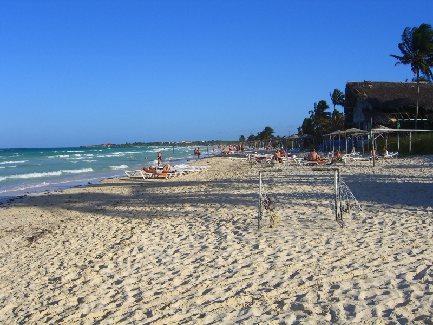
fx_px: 475
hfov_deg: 49.0
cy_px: 162
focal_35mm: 38
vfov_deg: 37.7
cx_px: 216
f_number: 8
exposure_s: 1/250
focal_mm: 7.9
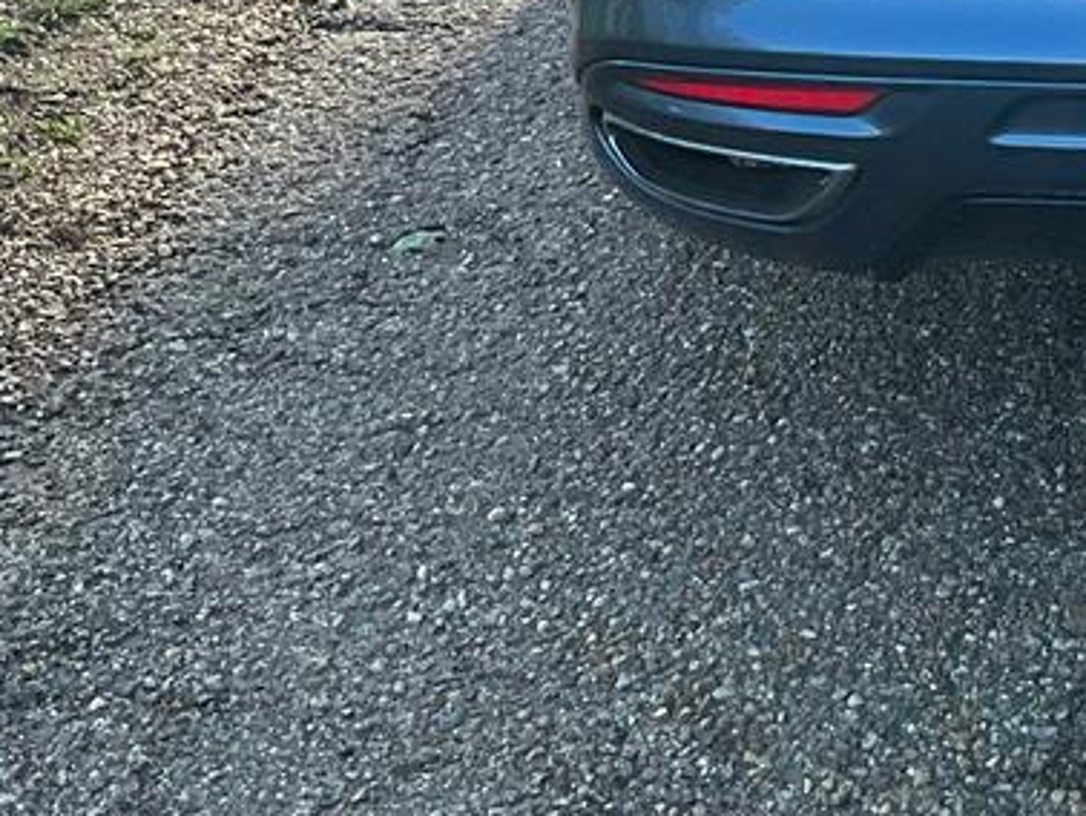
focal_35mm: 92
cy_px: -402
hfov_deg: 19.6
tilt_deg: -17.6
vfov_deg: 14.9
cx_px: 1422
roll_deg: -2.0
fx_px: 2888
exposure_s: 1/465
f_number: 1.8
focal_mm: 3
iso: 25
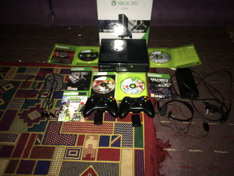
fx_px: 196
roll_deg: -0.6
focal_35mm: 29
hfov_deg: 61.7
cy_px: 88
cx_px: 117
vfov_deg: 48.2
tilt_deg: -44.2
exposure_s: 1/16
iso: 200
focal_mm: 4.15
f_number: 2.2
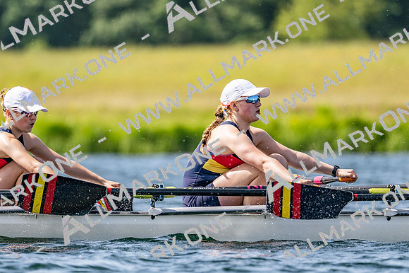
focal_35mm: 600
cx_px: 204
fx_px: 6813
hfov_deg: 3.4
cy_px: 136
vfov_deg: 2.3
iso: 280
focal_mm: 400
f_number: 4.5
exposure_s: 1/2500
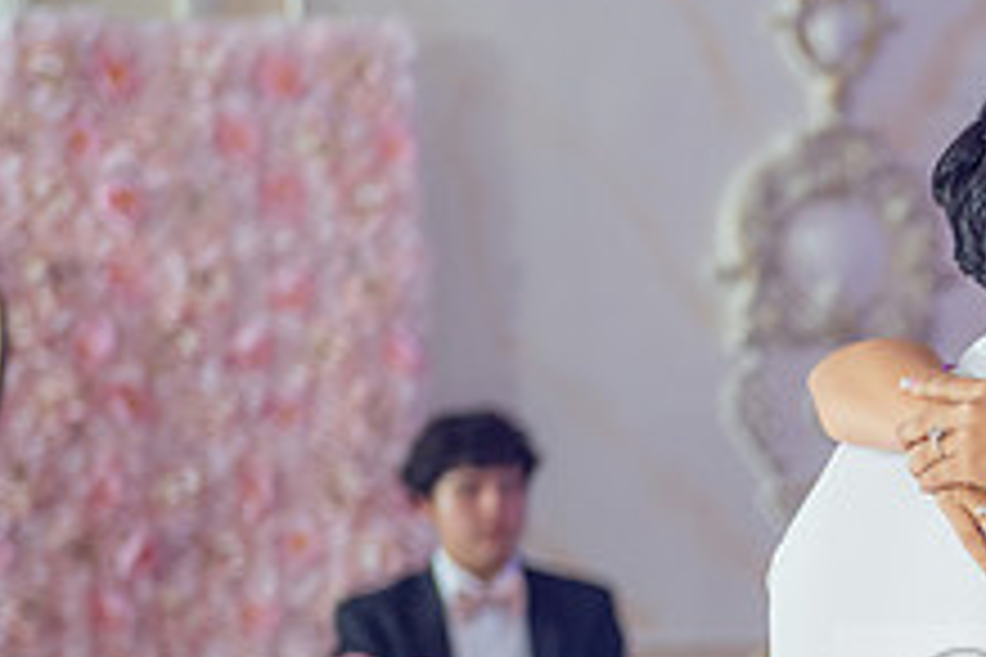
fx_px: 4491
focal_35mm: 164
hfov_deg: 12.2
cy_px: 731
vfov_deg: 8.3
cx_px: 1225
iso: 400
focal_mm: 62
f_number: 2.8
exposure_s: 1/100
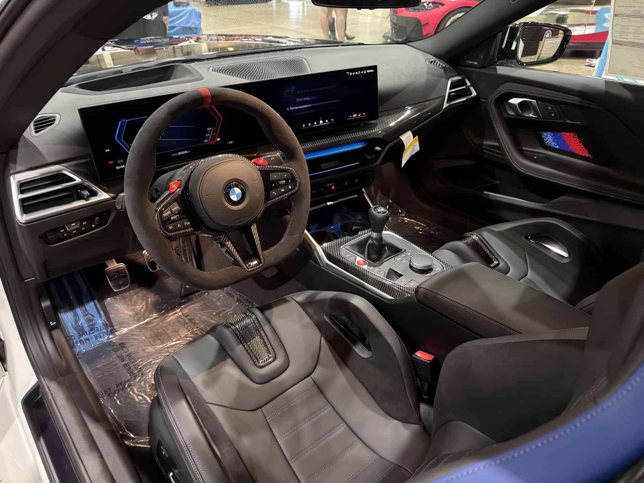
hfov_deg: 71.6
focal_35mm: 24
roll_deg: -0.6
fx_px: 446
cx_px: 322
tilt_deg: -33.0
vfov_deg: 56.8
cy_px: 242
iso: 800
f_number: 1.78
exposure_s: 1/24
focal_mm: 6.76
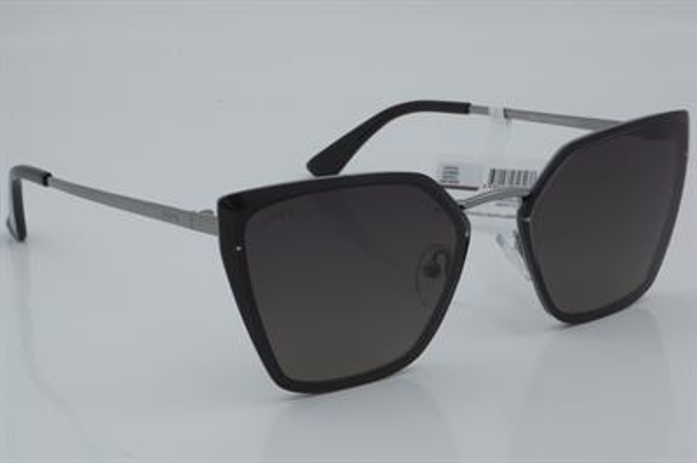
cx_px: 348
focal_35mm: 75
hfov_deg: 27.0
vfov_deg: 18.2
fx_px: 1451
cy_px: 232
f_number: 32
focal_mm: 50
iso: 100
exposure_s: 1/4
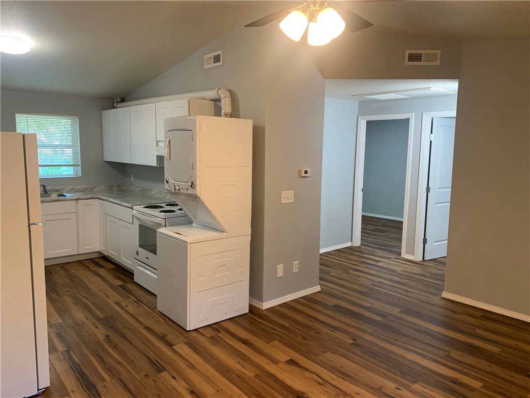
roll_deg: -1.0
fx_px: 398
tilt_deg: -7.2
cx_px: 265
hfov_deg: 67.3
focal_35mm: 26
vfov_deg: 53.1
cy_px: 199
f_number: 1.8
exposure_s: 1/60
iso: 160
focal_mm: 4.25
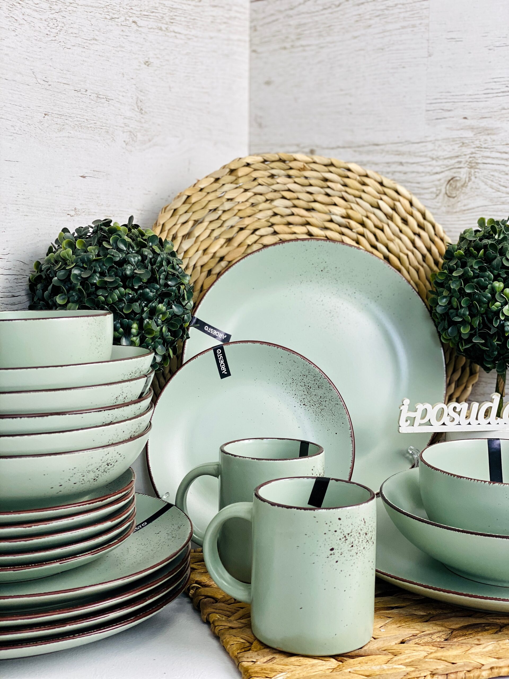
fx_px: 1019
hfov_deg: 28.0
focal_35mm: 52
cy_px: 340
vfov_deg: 36.8
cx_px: 254
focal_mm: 6
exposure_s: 1/100
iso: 40
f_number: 2
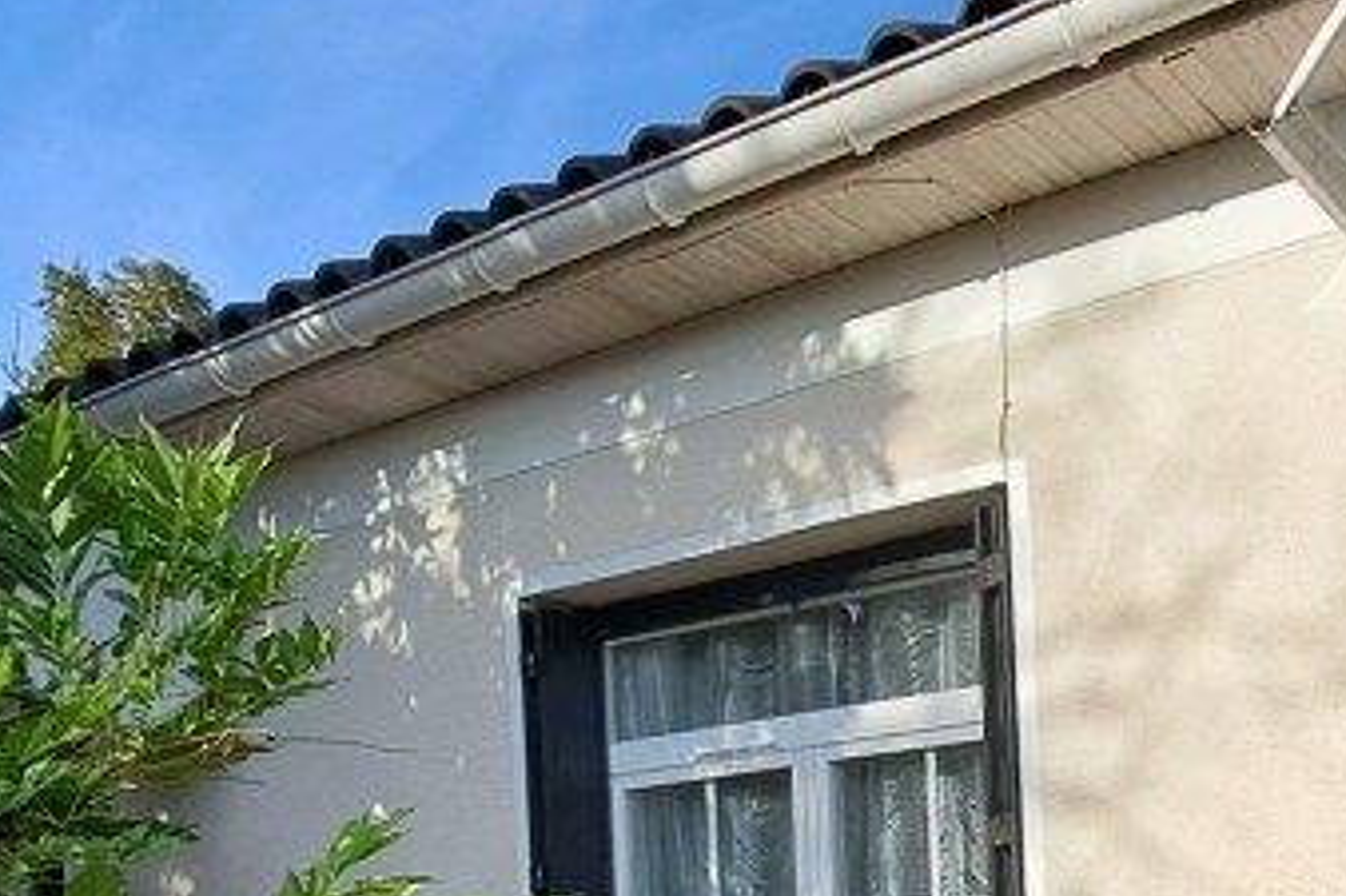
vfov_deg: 28.5
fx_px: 1532
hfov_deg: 45.9
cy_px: 1063
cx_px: 992
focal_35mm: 41
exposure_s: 1/1195
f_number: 2.2
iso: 50
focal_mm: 1.74
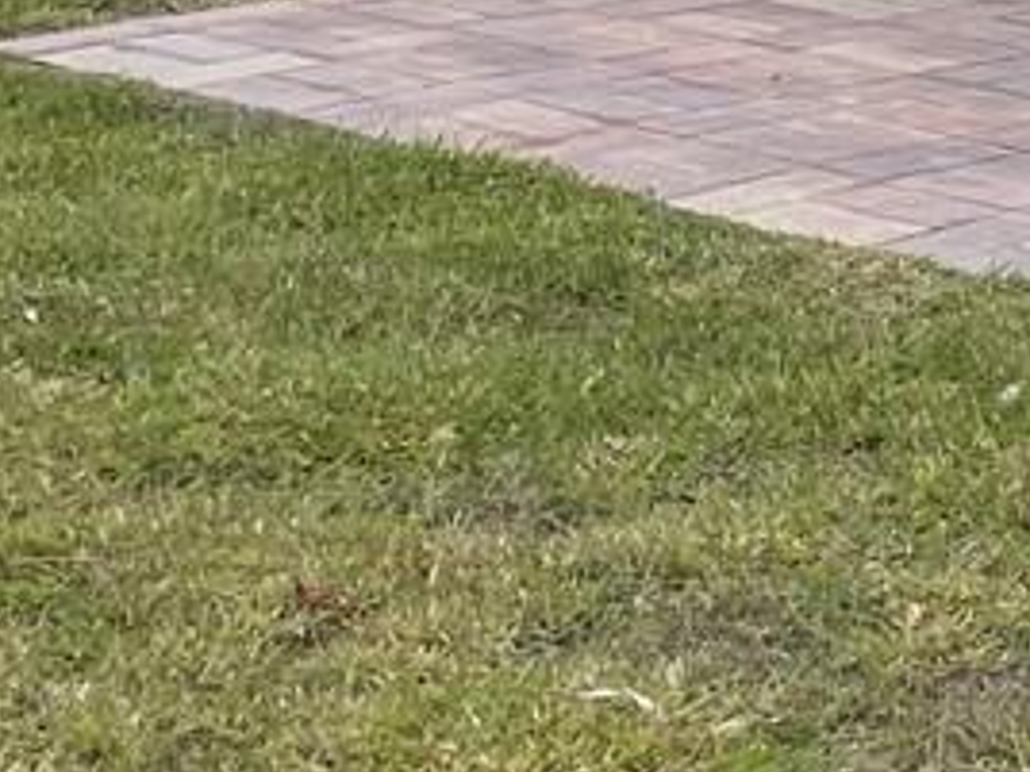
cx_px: 1653
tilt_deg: +0.8
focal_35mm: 155
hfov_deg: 12.0
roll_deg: -0.2
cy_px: -695
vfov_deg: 9.1
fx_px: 4612
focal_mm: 4.2
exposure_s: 1/4132
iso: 32
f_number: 1.6
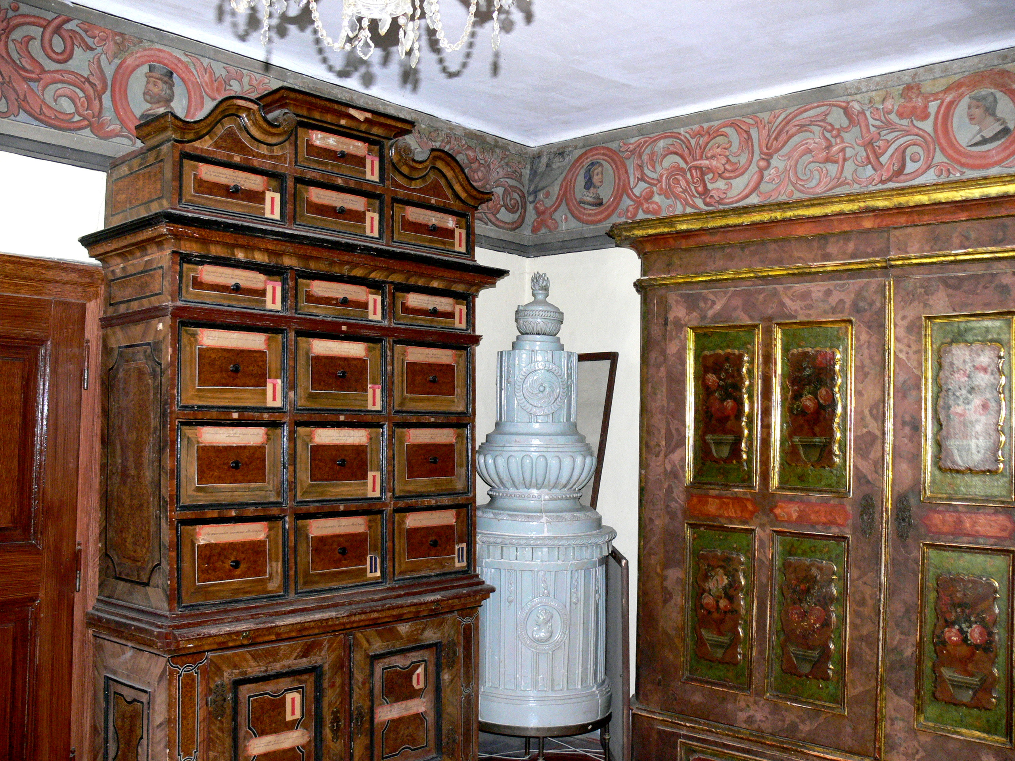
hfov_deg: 52.6
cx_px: 508
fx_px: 1026
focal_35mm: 35
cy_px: 380
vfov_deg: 40.7
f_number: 2.8
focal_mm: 7.4
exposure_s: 1/30
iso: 250
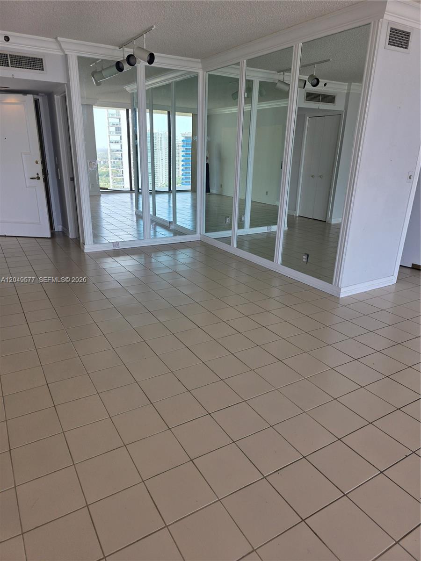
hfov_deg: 58.9
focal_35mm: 23
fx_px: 373
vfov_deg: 73.9
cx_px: 210
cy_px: 280
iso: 20
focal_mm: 6.3
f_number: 1.7
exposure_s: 1/120
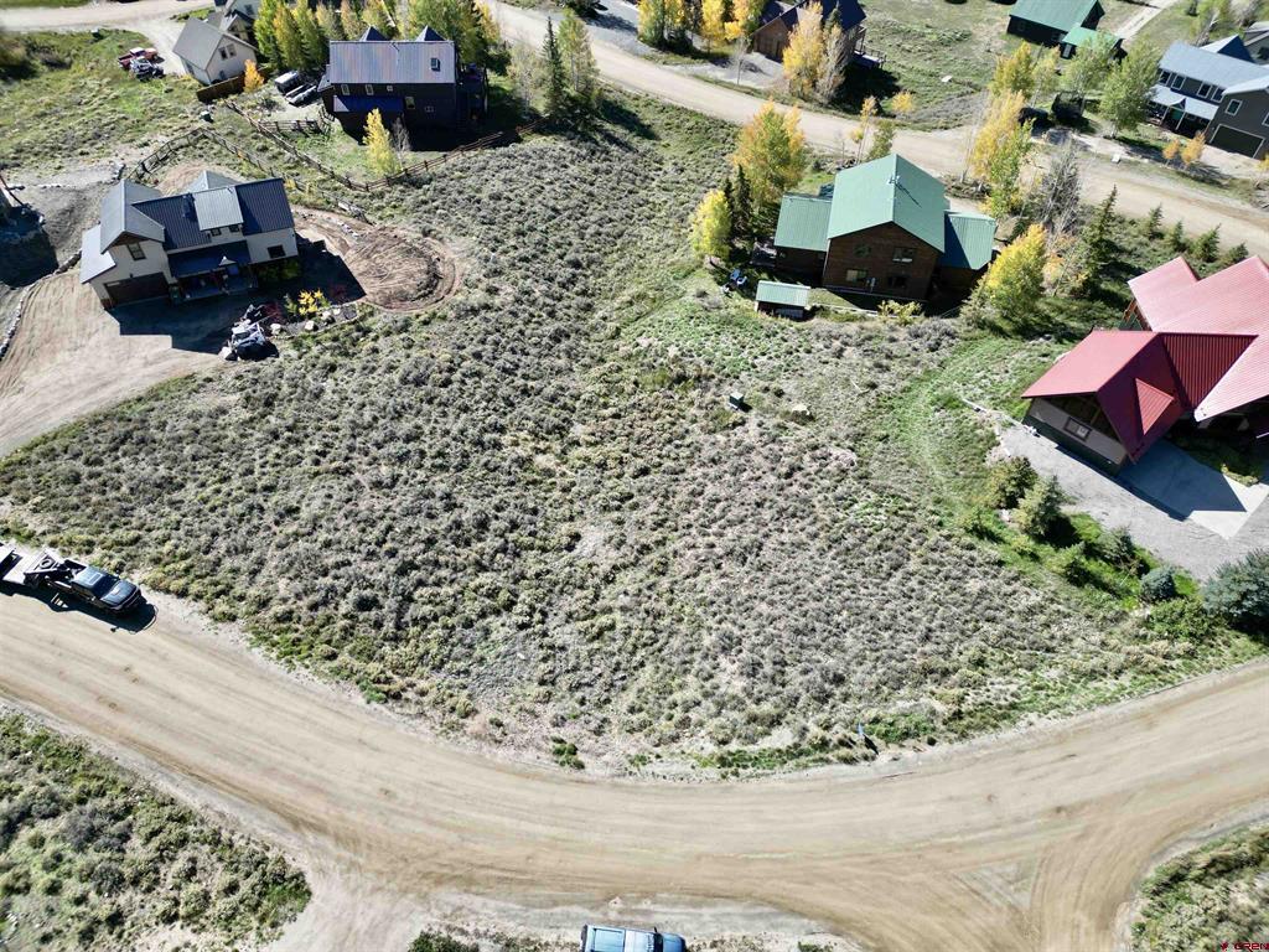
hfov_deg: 71.6
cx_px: 634
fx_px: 880
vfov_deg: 56.8
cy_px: 476
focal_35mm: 24
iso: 120
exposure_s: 1/1500
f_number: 1.7
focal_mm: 6.72
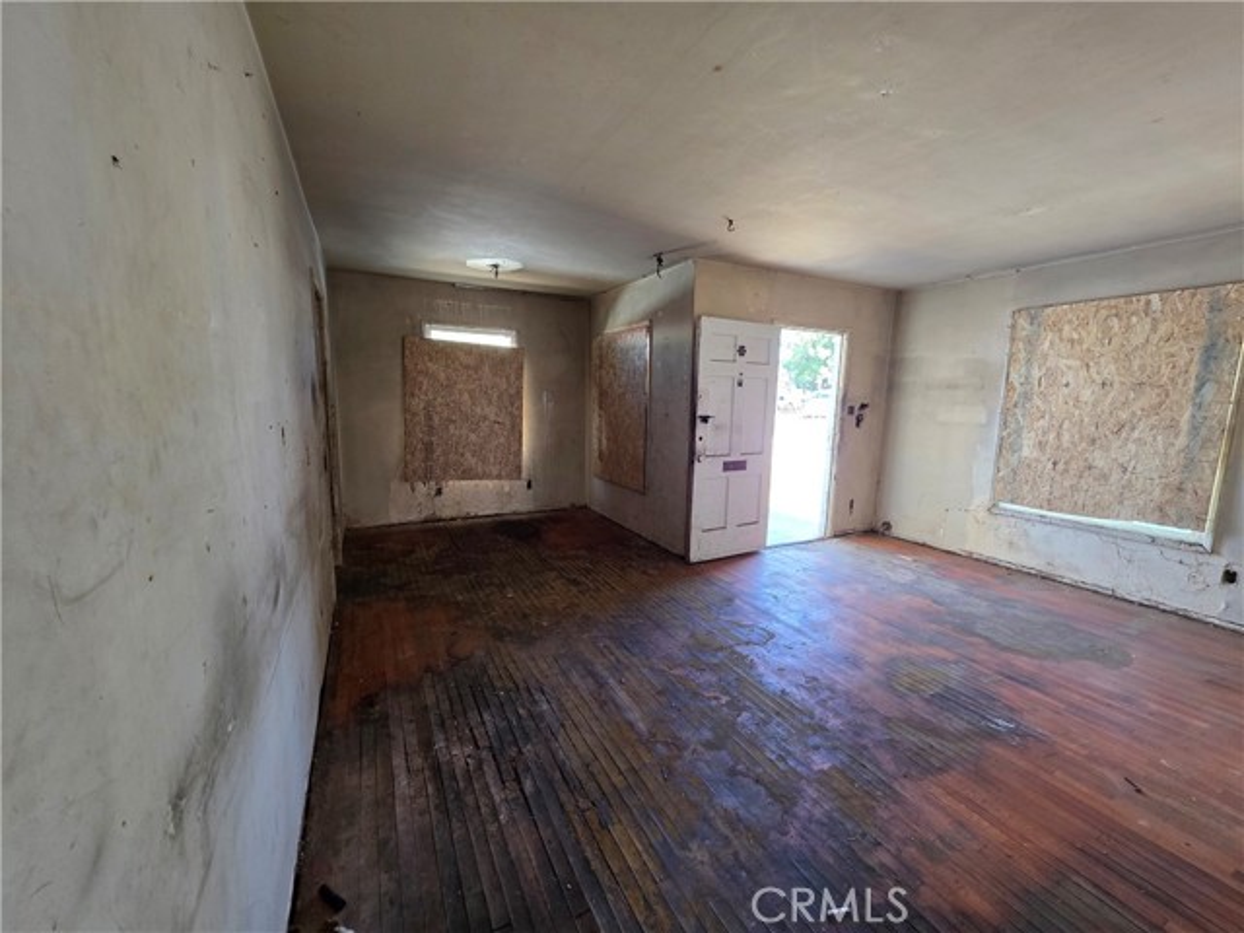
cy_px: 466
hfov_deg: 106.2
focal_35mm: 13
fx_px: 467
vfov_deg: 89.9
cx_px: 622
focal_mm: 2.2
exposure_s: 1/60
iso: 160
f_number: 1.9
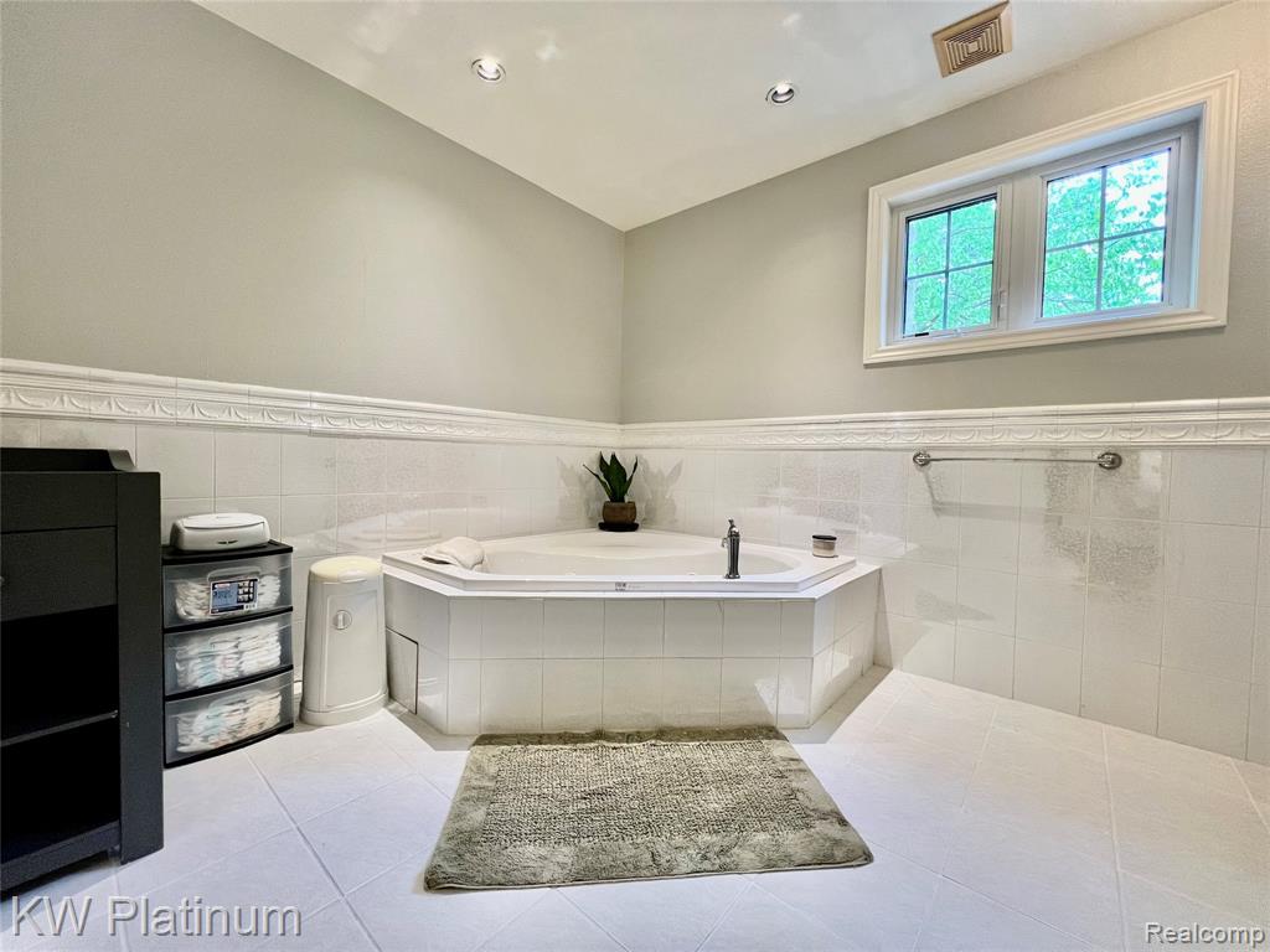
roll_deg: -1.3
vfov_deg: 89.9
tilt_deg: -2.3
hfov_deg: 106.2
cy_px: 476
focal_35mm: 13
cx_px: 635
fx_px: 477
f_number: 1.8
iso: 200
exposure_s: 1/120
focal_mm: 1.57
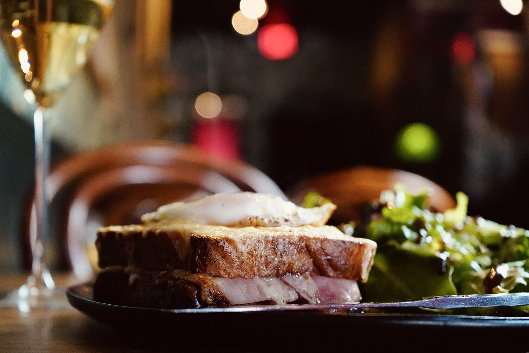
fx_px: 793
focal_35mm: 54
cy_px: 176
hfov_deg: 36.9
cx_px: 264
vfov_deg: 25.1
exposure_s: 1/160
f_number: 5
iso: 10000
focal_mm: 54
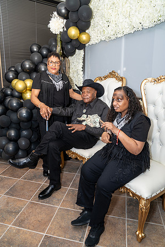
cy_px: 124
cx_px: 82
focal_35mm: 24
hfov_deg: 53.1
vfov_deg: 73.7
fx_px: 165
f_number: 4
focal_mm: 24
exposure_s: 1/125
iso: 200
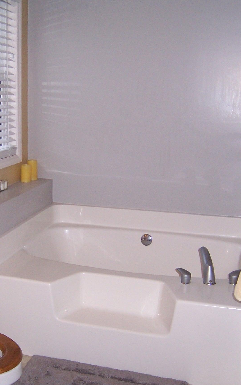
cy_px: 192
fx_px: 494
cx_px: 63
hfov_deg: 27.1
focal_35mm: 47
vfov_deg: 42.6
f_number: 2.8
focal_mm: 5.5
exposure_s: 1/60
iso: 140
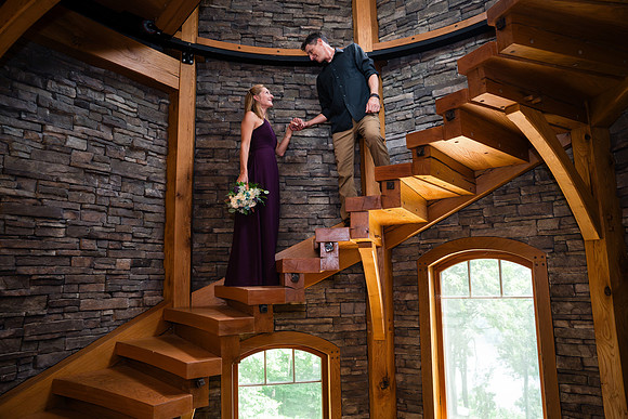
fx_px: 419
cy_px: 210
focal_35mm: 24
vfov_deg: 53.2
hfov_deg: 73.7
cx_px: 314
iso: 800
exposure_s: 1/200
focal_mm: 24
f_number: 2.8
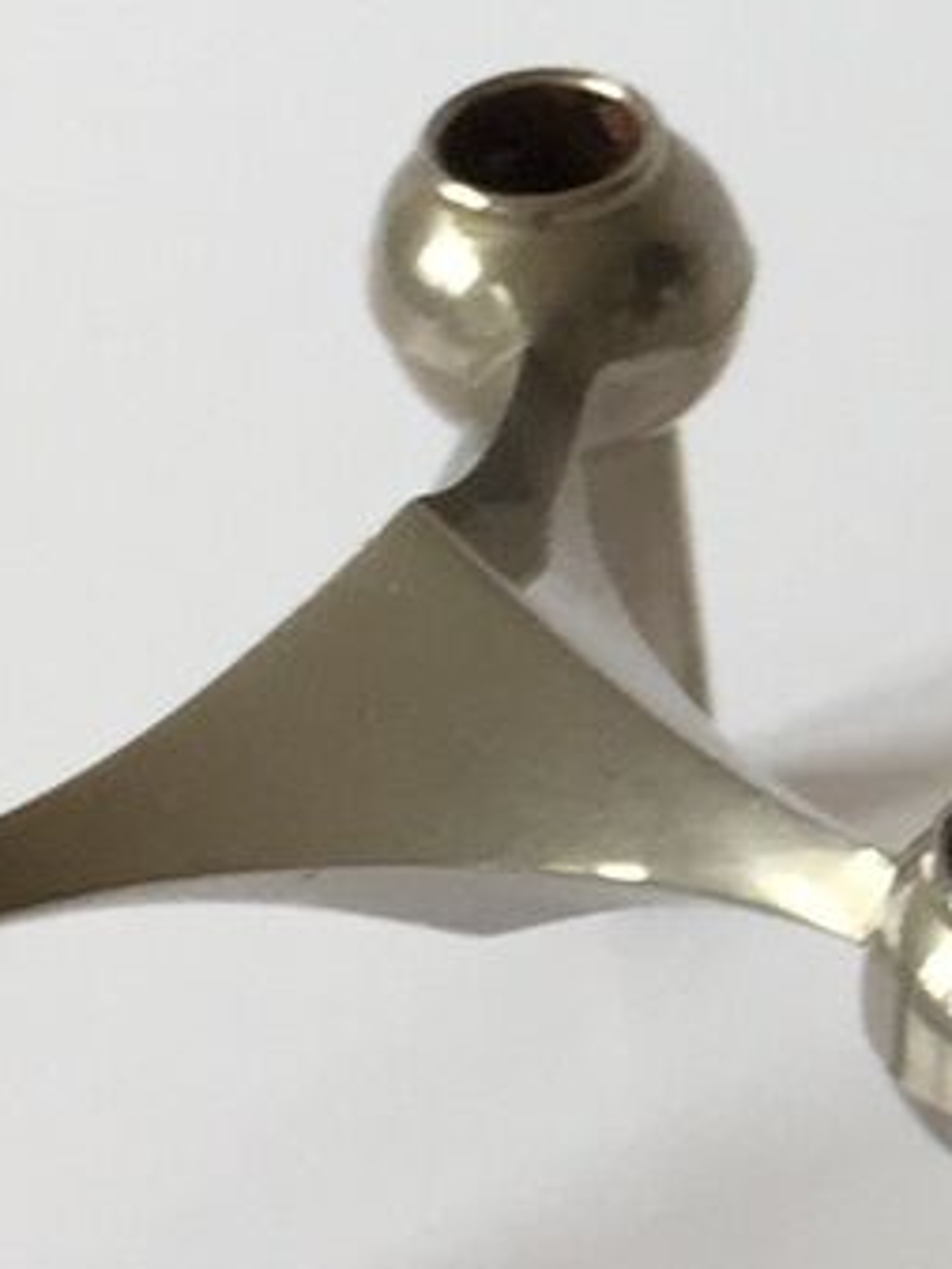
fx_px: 6303
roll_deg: +2.5
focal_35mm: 172
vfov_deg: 11.5
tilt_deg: -36.4
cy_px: 783
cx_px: 1825
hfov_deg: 8.3
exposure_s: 1/100
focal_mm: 4.15
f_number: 2.2
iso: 40
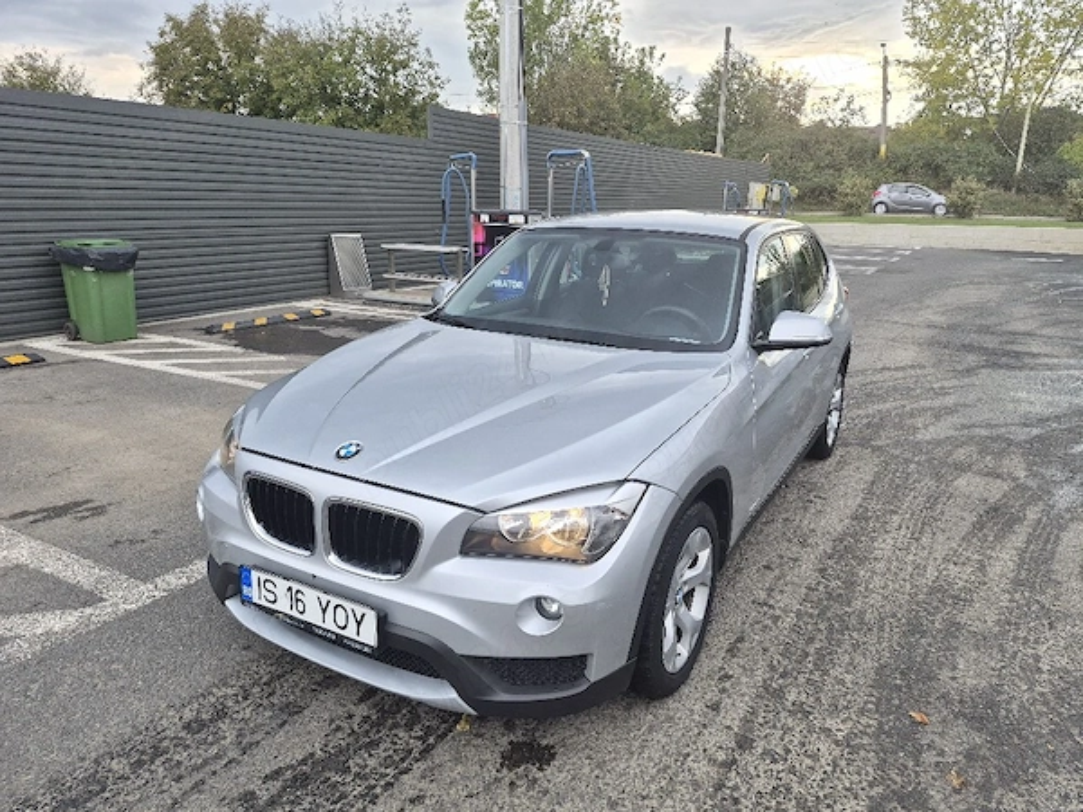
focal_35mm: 23
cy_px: 406
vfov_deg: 58.9
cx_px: 542
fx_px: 720
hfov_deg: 73.9
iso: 80
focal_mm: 5.4
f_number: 1.8
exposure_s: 1/833
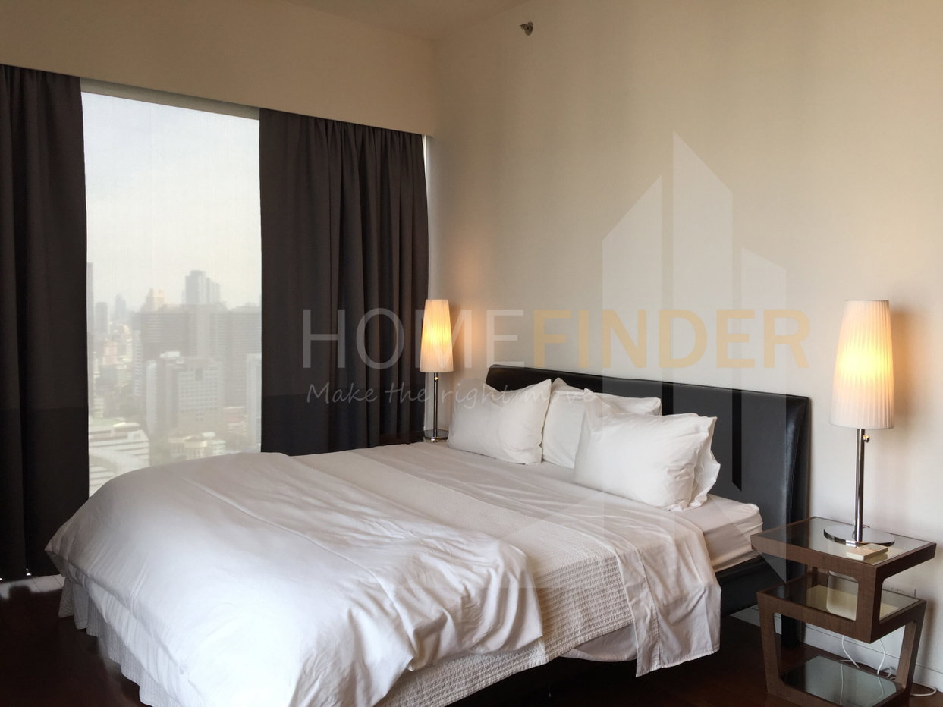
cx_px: 472
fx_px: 790
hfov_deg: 61.7
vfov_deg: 48.2
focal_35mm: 29
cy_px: 354
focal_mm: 4.15
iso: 32
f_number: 2.2
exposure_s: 1/100
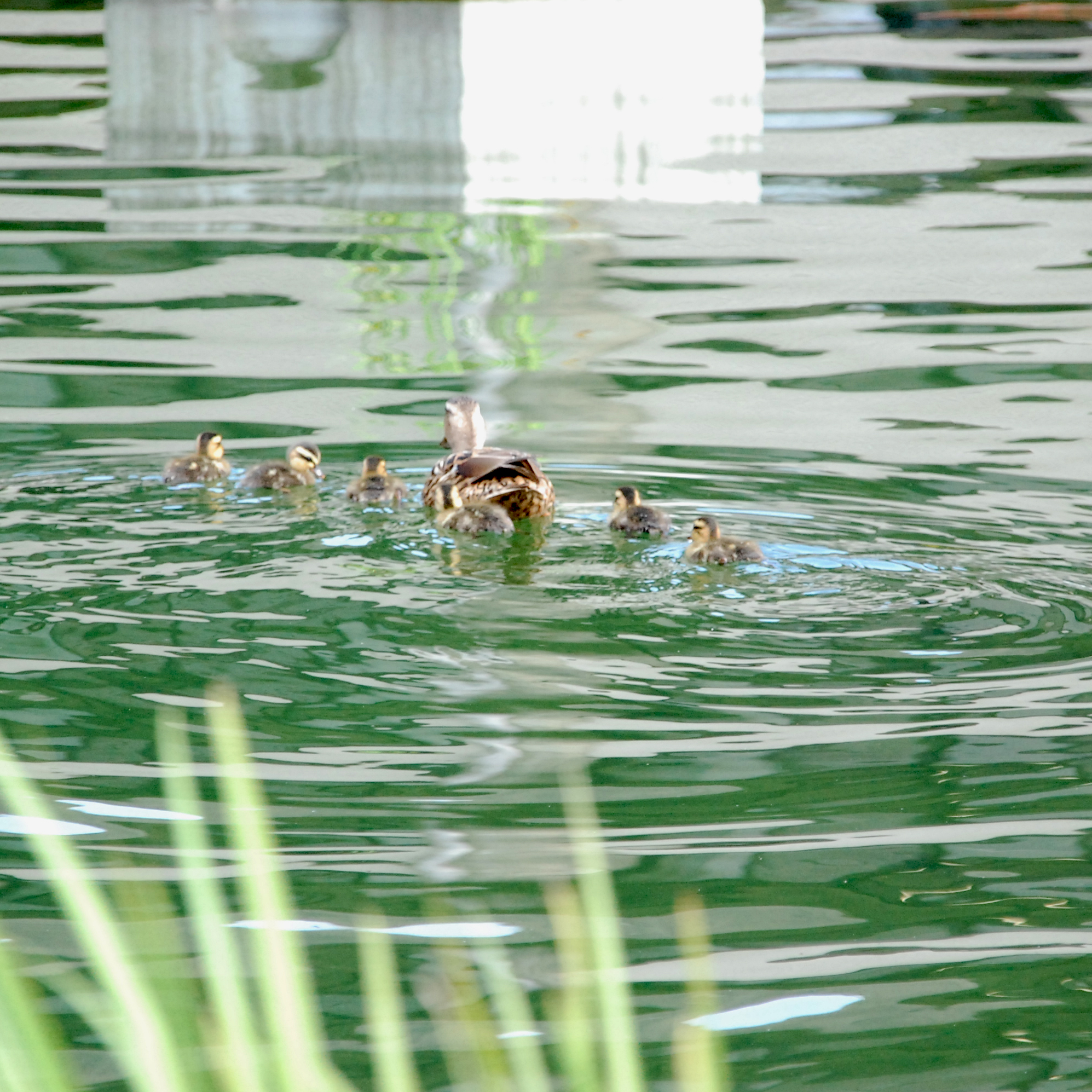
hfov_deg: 5.9
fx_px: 10623
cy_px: 547
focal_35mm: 298
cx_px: 523
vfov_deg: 5.9
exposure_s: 1/400
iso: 1600
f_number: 6
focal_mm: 155
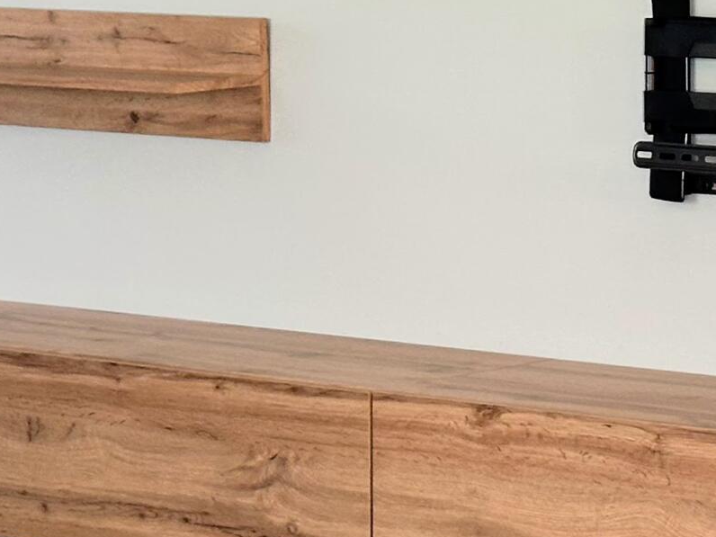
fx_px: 3744
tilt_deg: -2.0
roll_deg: +0.4
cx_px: 576
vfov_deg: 8.2
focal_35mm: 181
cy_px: 15
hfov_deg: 10.9
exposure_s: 1/40
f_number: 1.78
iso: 200
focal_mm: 6.86
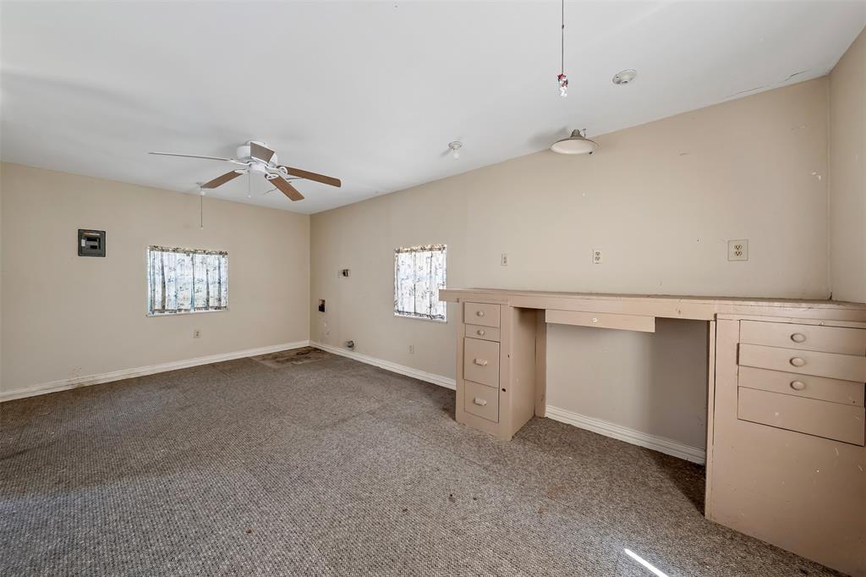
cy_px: 288
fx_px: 289
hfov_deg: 112.6
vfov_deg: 90.0
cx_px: 433
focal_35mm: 12
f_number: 8
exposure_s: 1/8
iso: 800
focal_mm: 12
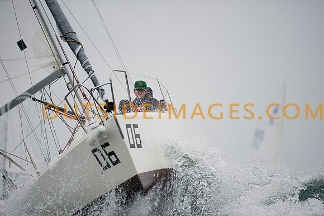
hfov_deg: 5.2
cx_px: 162
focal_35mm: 400
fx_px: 3598
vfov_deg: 3.4
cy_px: 108
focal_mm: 400
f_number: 4
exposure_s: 1/1250
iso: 500
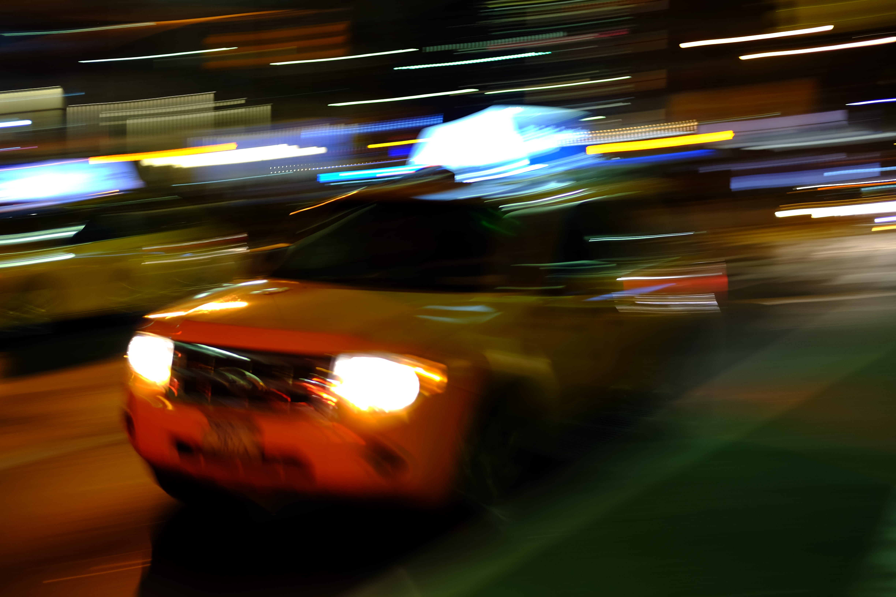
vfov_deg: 25.5
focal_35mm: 53
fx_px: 1319
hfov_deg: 37.5
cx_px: 448
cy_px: 298
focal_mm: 35
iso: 100
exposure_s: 1/3
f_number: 2
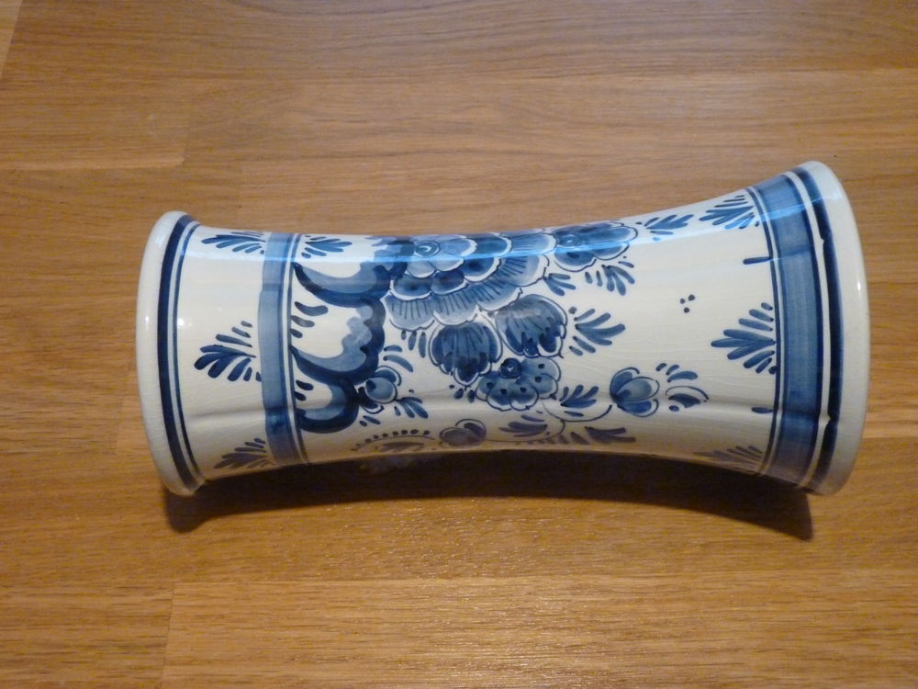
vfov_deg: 31.5
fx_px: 1220
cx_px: 459
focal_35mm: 46
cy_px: 344
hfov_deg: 41.2
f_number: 3.2
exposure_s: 1/25
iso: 800
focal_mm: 8.2
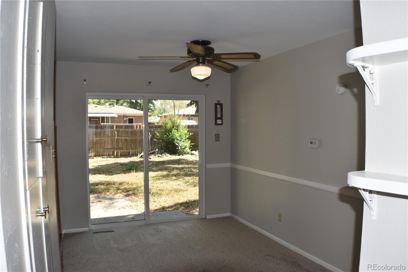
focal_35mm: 38
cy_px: 136
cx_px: 204
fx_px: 425
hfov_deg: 51.3
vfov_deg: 35.5
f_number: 5.6
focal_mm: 25
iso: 220
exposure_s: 1/125
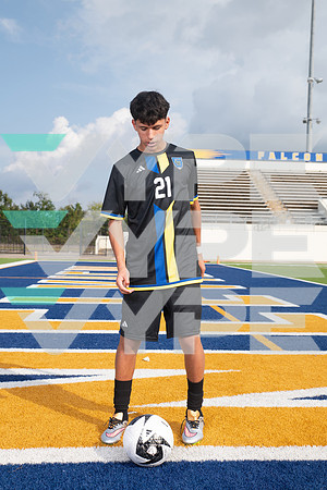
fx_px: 627
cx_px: 164
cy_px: 245
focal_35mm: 46
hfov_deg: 29.2
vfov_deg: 42.7
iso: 100
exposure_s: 1/320
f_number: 7.1
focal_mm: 46
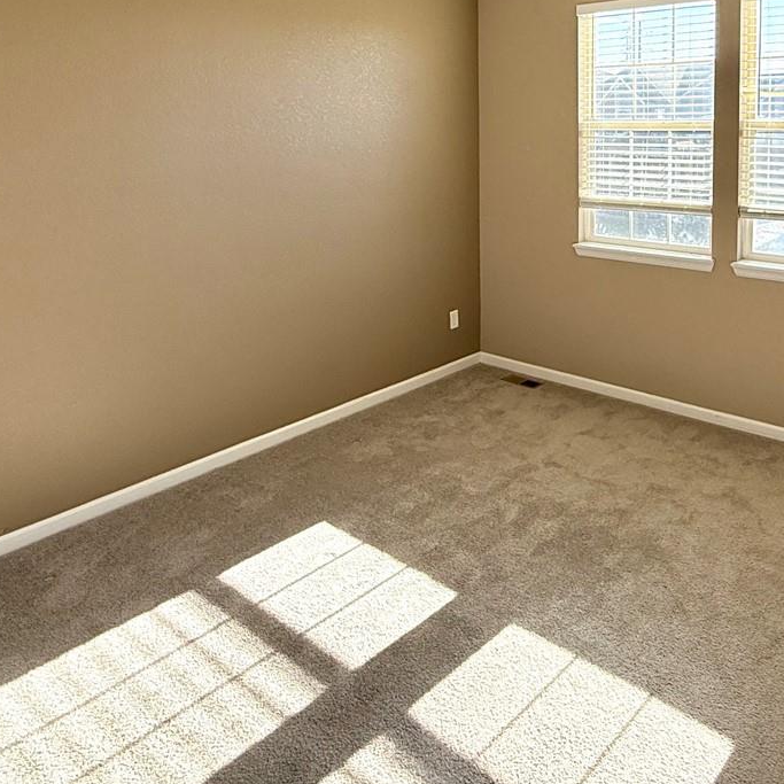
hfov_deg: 54.3
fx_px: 743
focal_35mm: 29
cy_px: 160
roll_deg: -0.2
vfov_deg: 52.2
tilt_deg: -2.7
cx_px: 536
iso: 64
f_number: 2.2
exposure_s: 1/284
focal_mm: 2.22
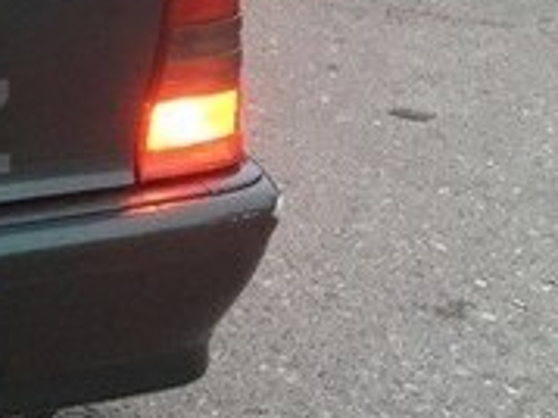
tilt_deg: -16.1
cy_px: 126
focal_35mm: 107
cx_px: -309
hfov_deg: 16.5
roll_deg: -0.3
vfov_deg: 13.8
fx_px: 1724
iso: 250
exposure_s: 1/33
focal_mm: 4.15
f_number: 2.2
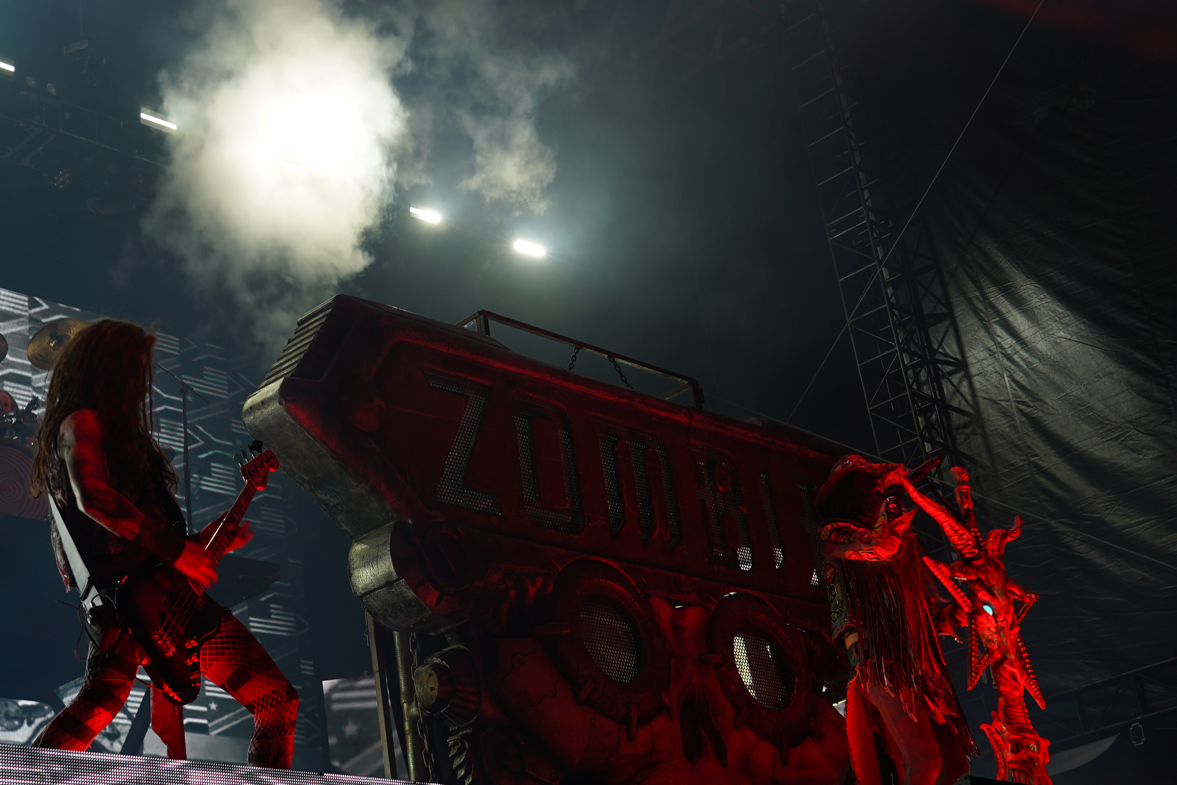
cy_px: 341
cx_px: 386
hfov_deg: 34.7
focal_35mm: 57
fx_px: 1863
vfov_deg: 23.8
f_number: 4.5
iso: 100
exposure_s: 1/60
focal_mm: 35
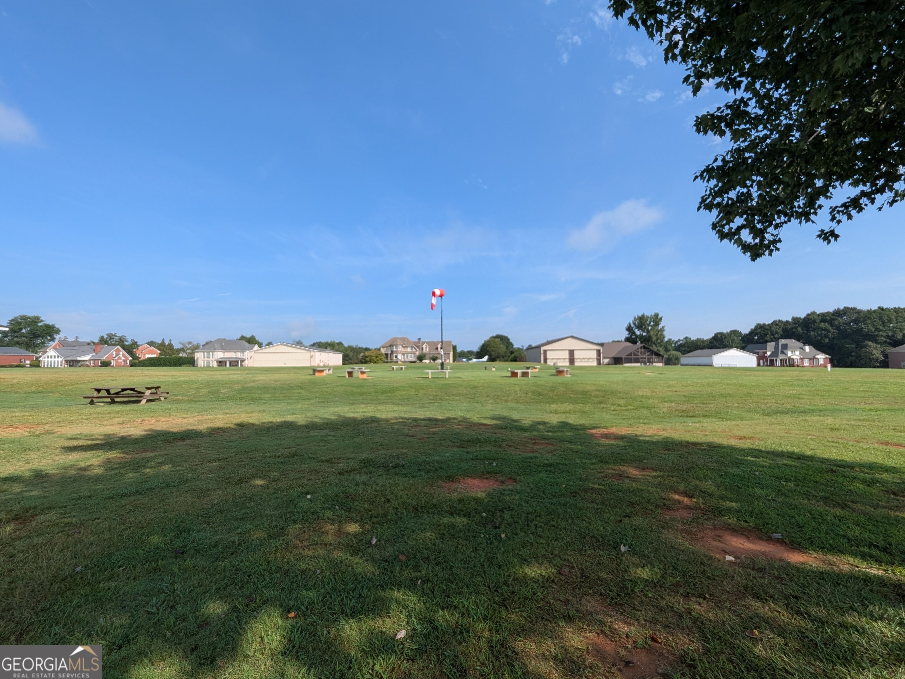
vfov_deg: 89.9
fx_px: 340
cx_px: 452
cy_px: 340
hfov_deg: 106.2
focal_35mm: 13
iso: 31
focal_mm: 1.54
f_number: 2.2
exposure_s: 1/935
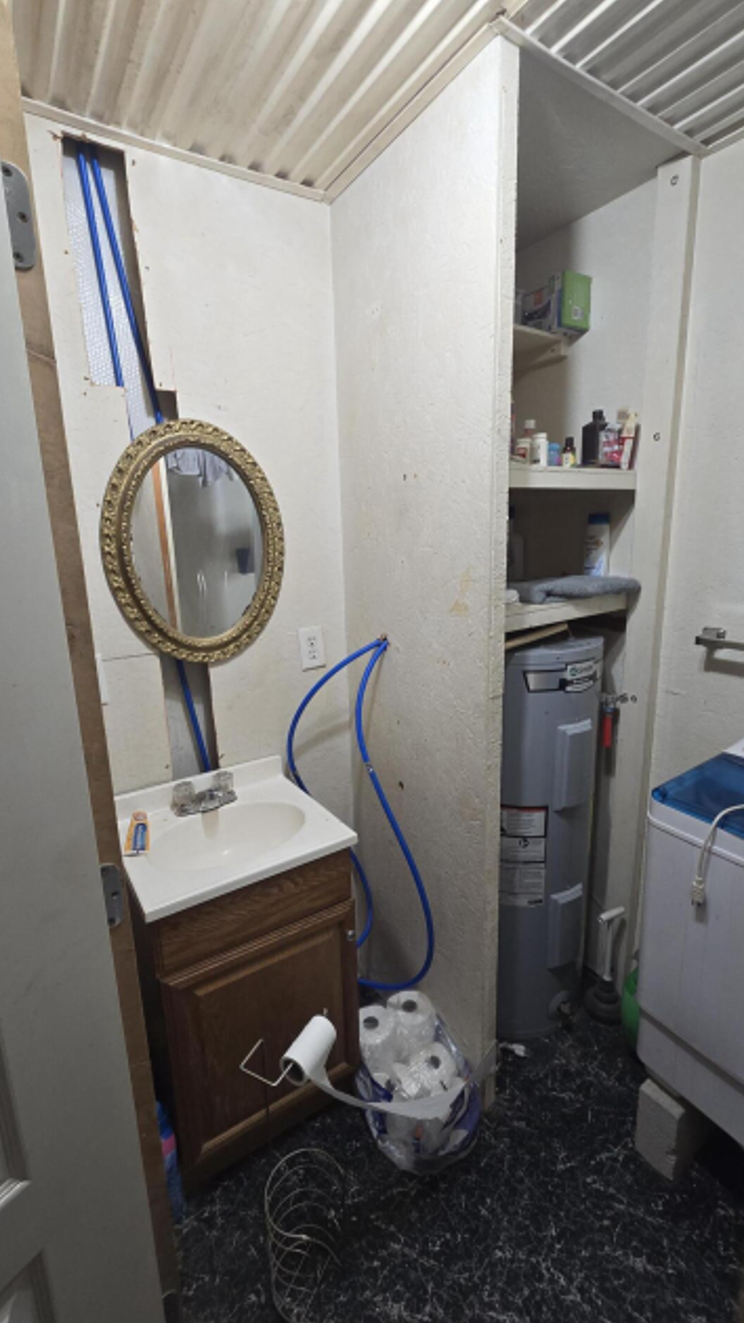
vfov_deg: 103.0
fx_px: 527
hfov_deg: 70.5
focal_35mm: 15
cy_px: 667
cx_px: 370
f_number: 2.2
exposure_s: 1/60
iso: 200
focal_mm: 2.2
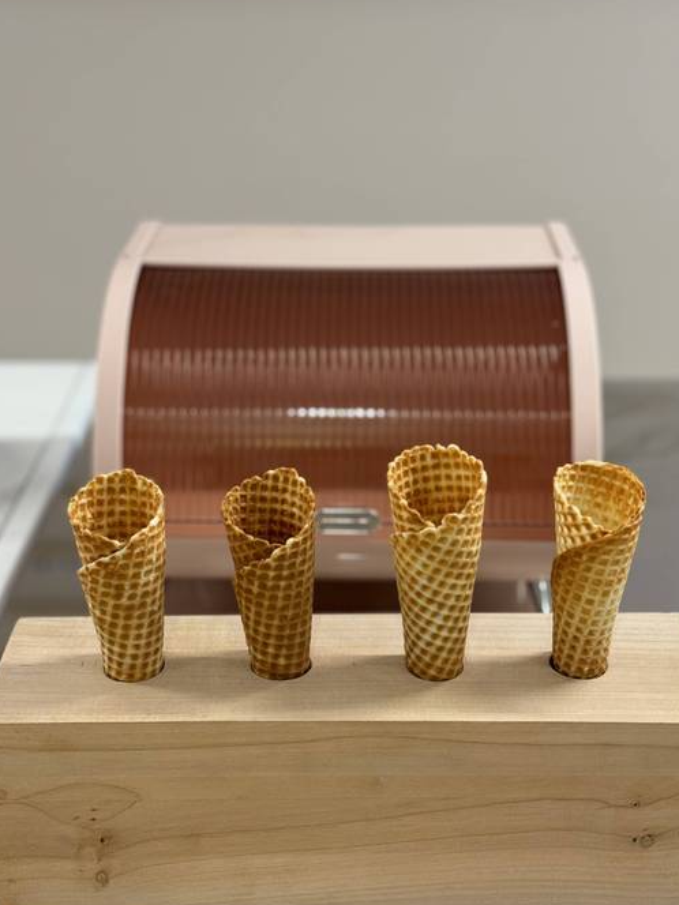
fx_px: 1386
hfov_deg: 27.5
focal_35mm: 53
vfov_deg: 36.2
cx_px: 348
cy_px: 437
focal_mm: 6.86
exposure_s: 1/60
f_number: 1.78
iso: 100
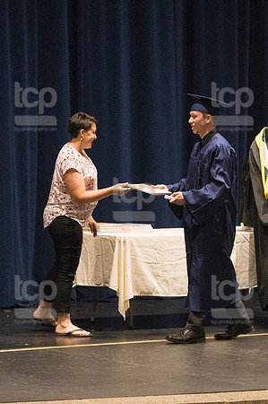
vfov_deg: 10.6
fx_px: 2182
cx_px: 134
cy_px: 202
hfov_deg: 7.0
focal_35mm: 195
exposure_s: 1/250
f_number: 4.5
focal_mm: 130
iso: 8000
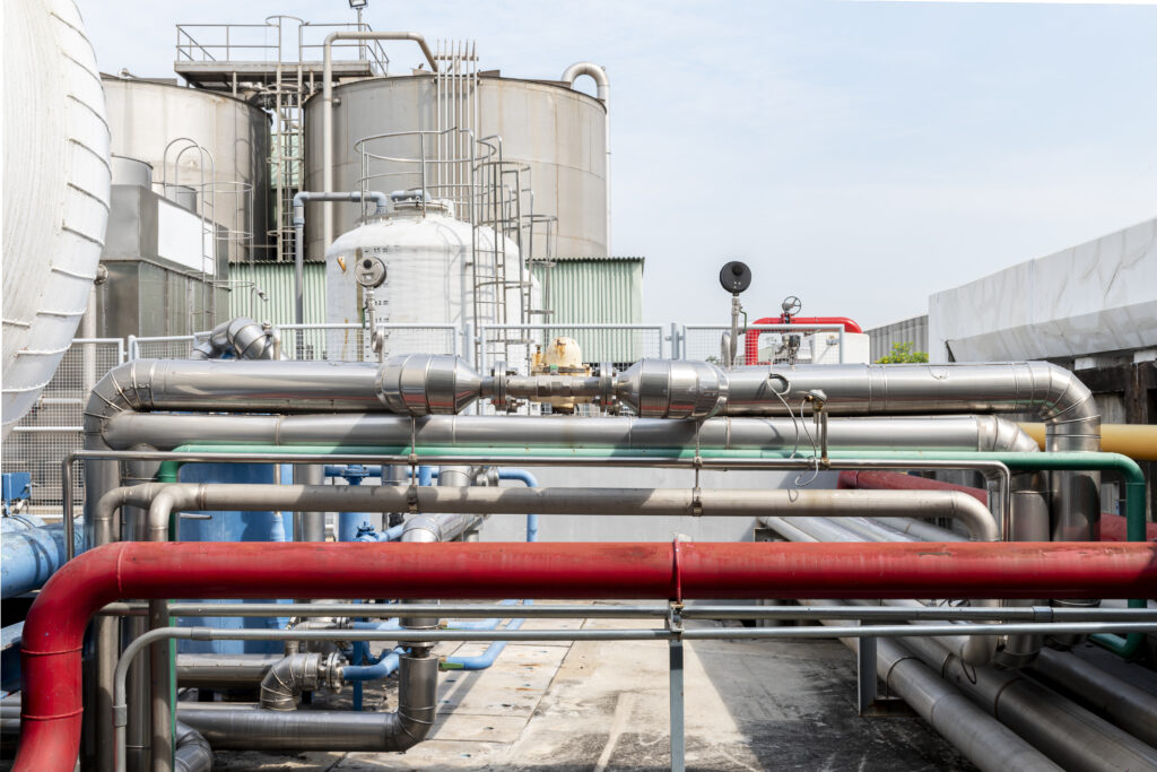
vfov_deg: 34.2
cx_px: 578
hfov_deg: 49.5
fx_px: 1254
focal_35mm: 39
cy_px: 386
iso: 100
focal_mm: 26
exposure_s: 1/80
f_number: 11
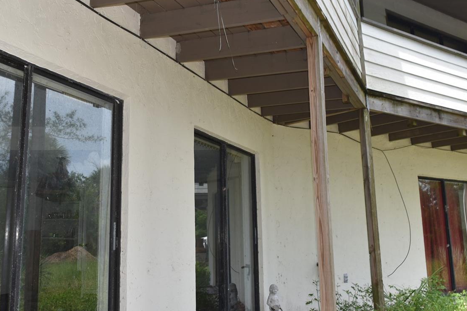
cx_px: 194
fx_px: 506
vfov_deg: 34.1
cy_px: 125
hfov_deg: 49.3
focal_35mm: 39
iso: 100
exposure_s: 1/160
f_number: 5.6
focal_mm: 18
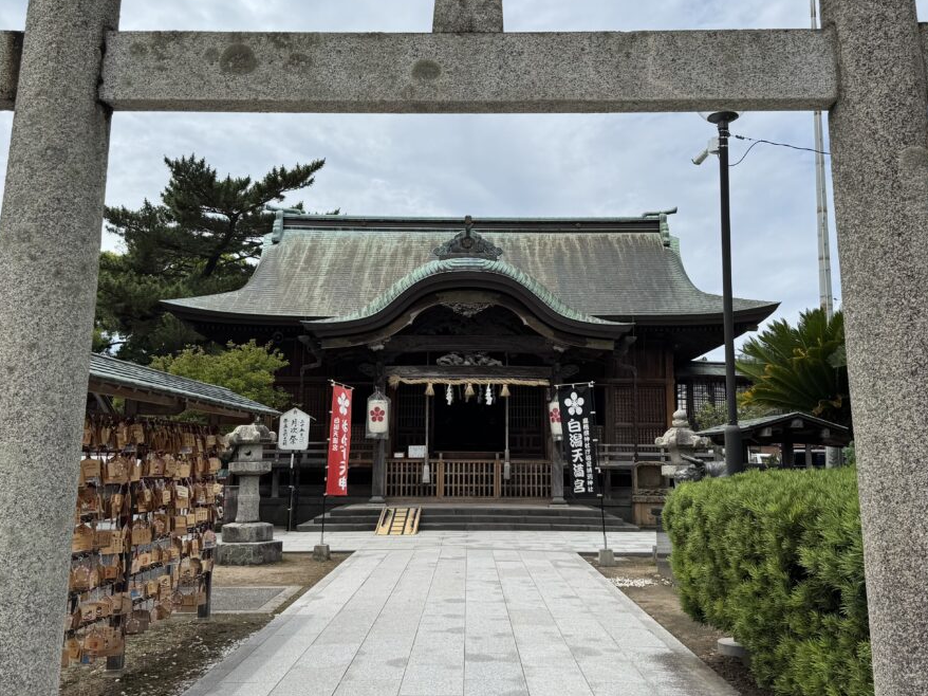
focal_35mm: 35
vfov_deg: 40.6
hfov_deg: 52.6
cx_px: 469
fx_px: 938
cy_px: 308
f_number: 1.78
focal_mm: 6.76
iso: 80
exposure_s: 1/5814
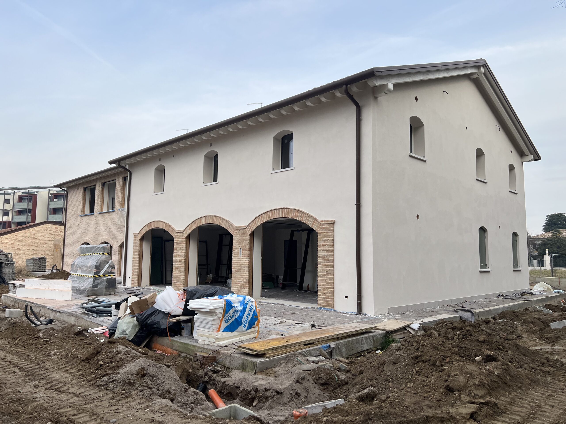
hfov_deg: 67.3
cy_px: 212
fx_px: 425
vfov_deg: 53.1
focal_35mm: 26
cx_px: 283
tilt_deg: +6.0
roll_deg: +0.0
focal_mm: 5.7
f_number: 1.5
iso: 50
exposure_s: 1/859
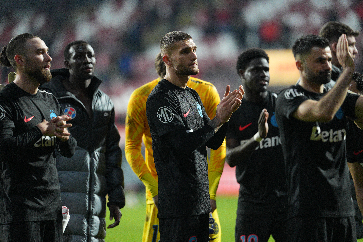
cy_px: 121
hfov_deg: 6.9
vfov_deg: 4.6
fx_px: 3025
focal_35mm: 300
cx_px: 182
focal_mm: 300
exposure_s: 1/1000
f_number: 2.8
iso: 3200
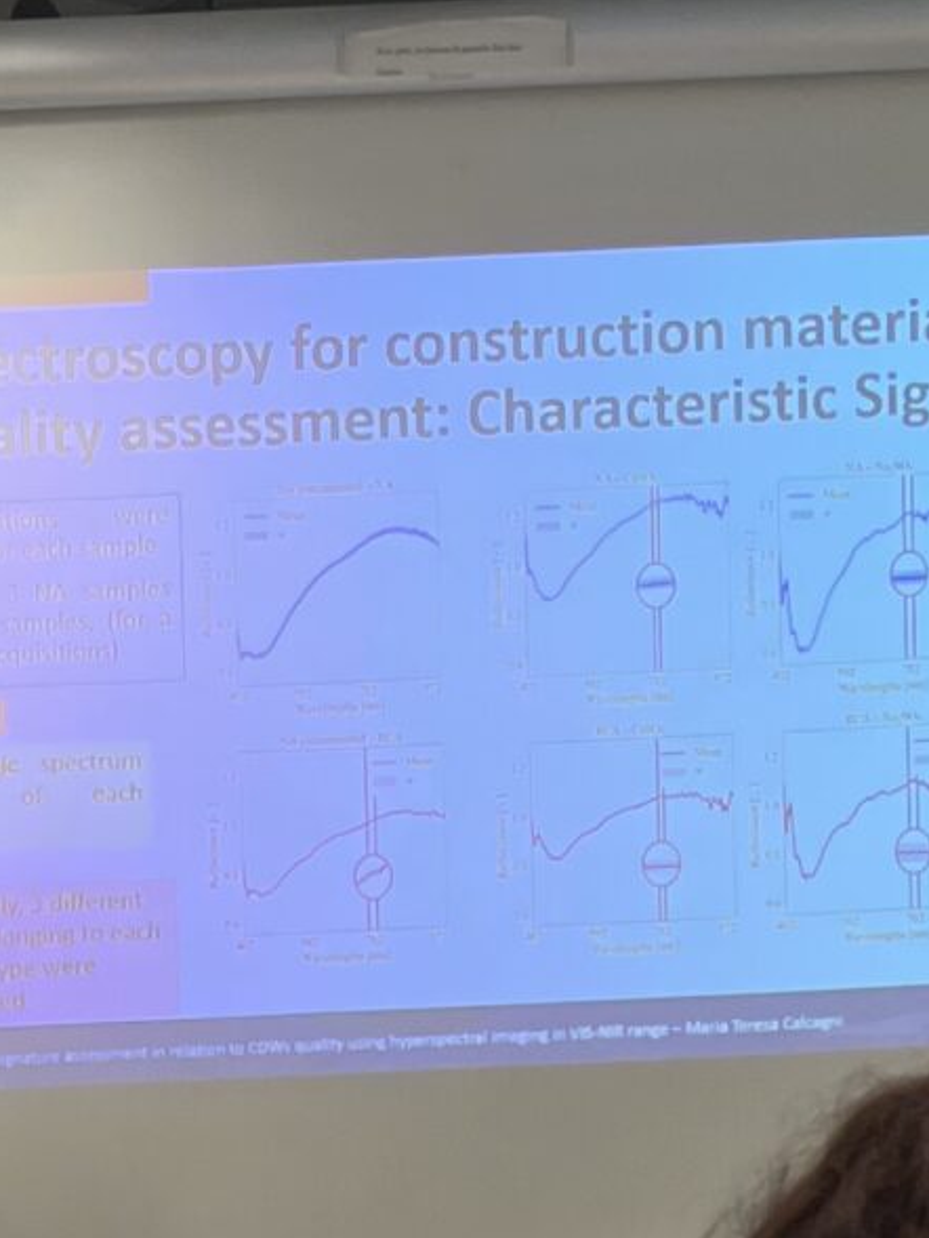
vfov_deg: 17.0
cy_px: 1240
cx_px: 92
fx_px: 4042
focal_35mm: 113
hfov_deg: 13.0
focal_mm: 5.1
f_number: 1.6
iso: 80
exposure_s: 1/100
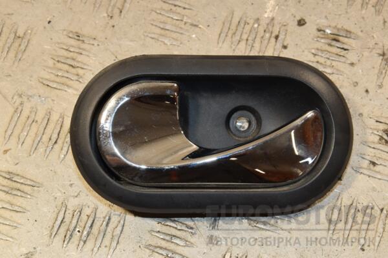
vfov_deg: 13.0
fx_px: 1132
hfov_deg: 19.5
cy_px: 129
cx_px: 194
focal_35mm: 105
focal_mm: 70
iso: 800
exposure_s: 1/200
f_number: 11
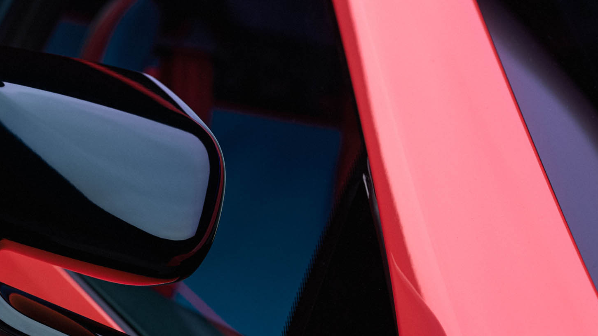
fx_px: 2299
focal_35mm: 145
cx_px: 110
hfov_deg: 14.7
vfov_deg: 8.4
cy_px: 96
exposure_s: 1/60
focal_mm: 62
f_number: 4.5
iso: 200
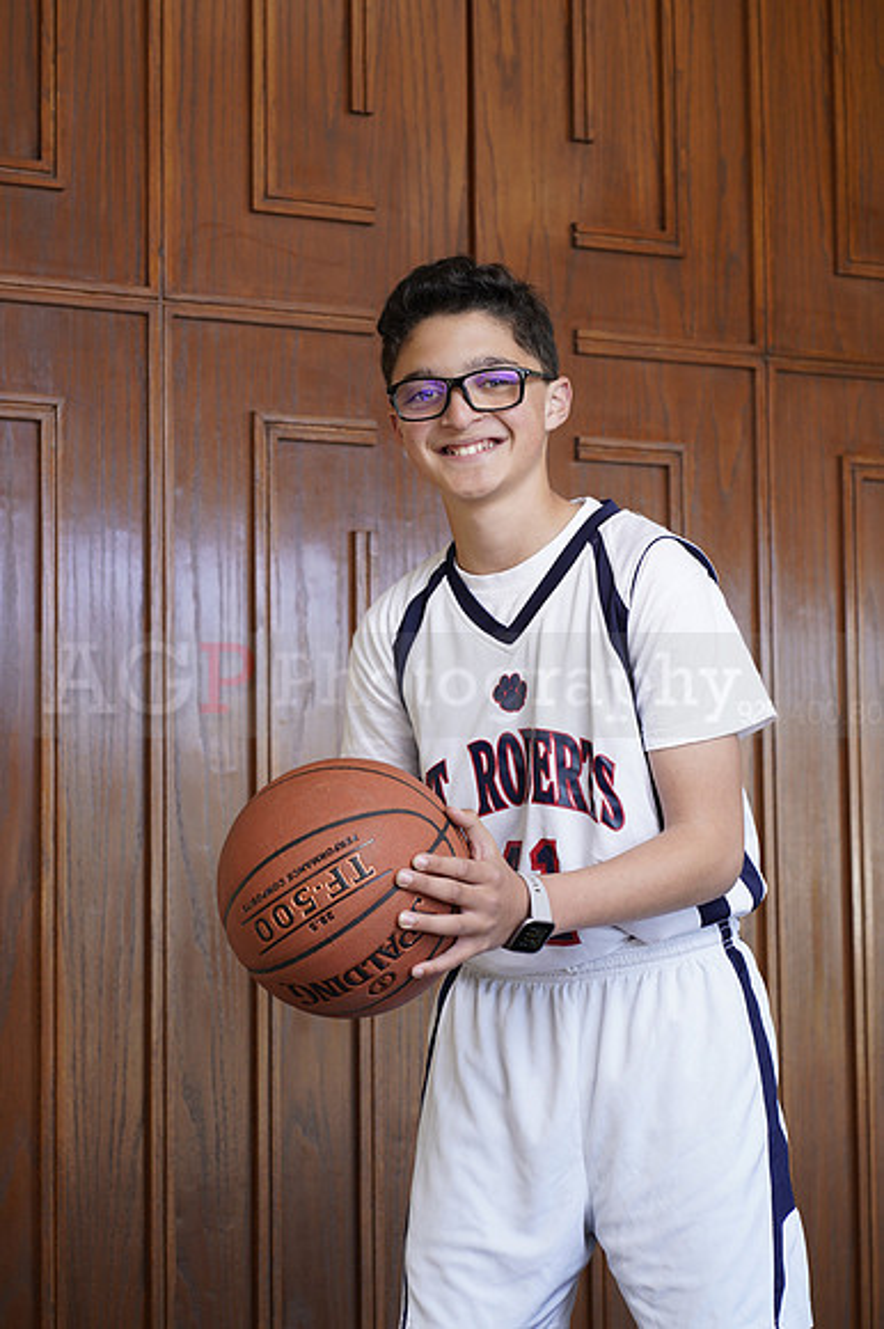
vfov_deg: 23.9
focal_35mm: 85
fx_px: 3134
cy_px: 664
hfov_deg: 16.1
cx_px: 442
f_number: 5.6
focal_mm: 85
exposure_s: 1/60
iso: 200
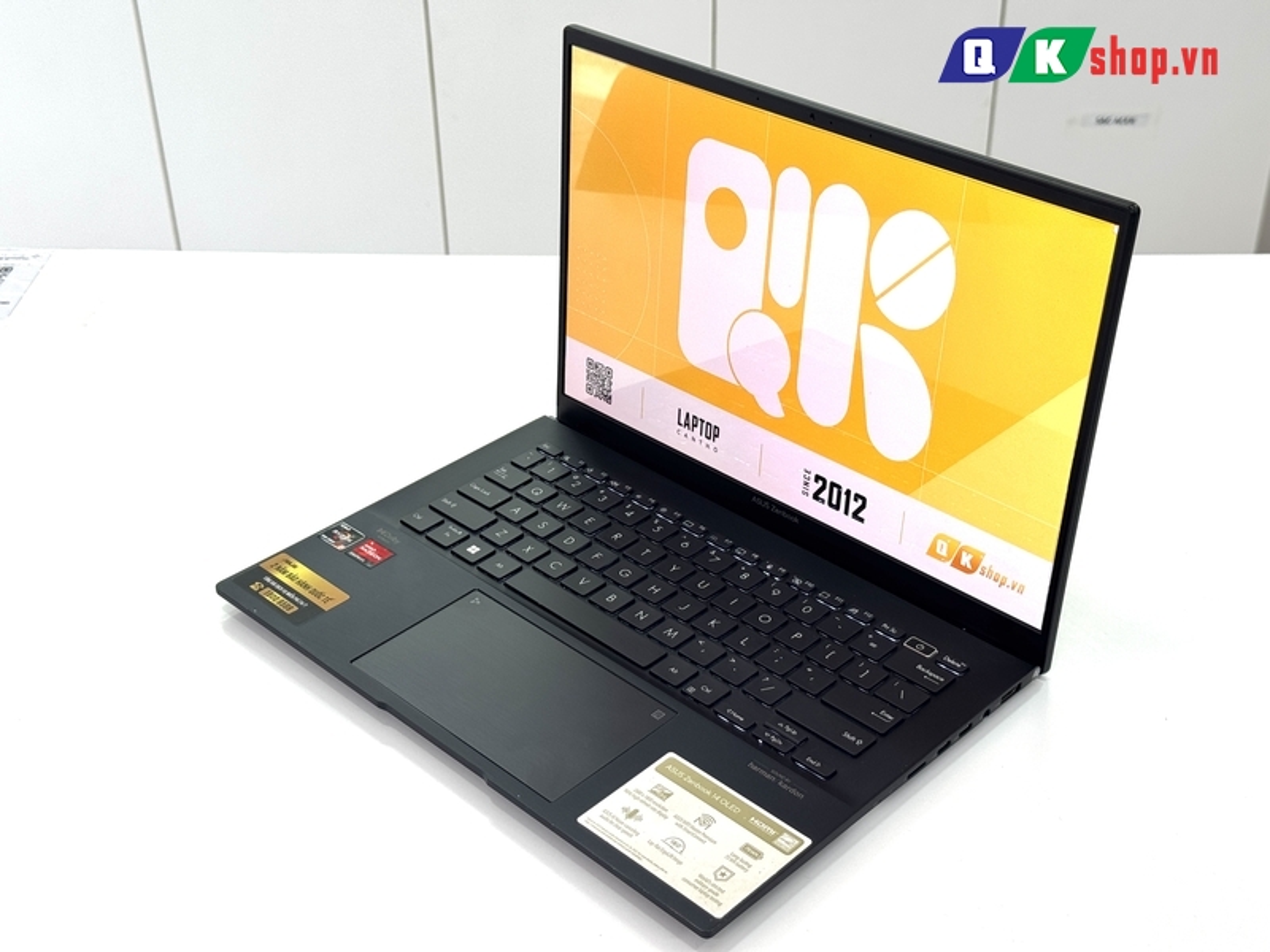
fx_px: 1761
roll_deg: +2.0
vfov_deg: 30.3
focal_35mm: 48
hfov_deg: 39.7
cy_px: 476
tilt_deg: -33.8
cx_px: 635
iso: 50
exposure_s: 1/121
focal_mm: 6.76
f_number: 1.78
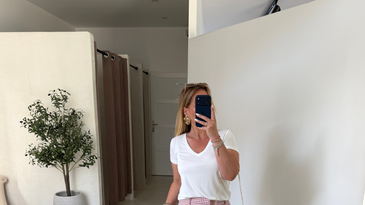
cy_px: 194
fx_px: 339
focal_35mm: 35
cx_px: 182
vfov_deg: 31.7
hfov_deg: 56.6
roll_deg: -0.9
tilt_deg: -14.6
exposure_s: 1/121
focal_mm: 6.76
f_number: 1.78
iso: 100
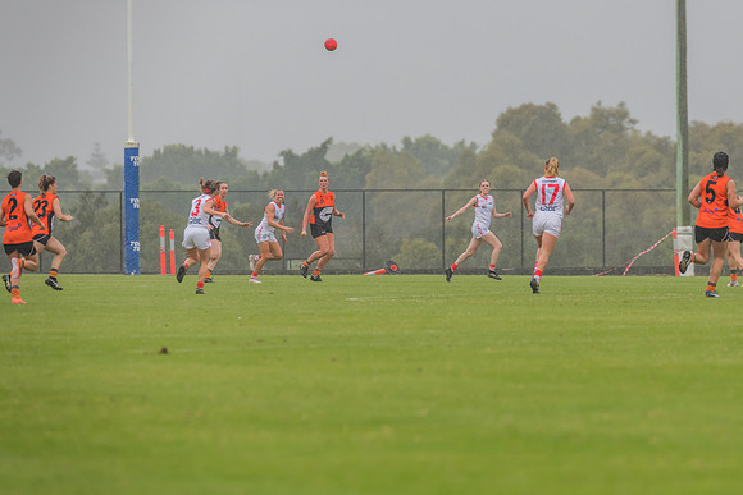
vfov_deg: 3.6
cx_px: 458
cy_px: 220
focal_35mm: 385
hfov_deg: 5.4
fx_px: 7949
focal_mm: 300
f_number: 6.3
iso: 800
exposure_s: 1/2000
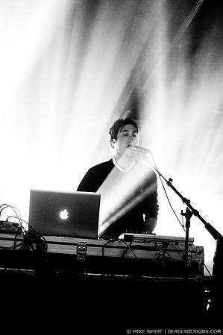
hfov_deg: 29.8
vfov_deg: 43.6
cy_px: 168
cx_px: 112
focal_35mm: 45
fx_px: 419
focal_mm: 30
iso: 1000
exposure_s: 1/60
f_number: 1.8
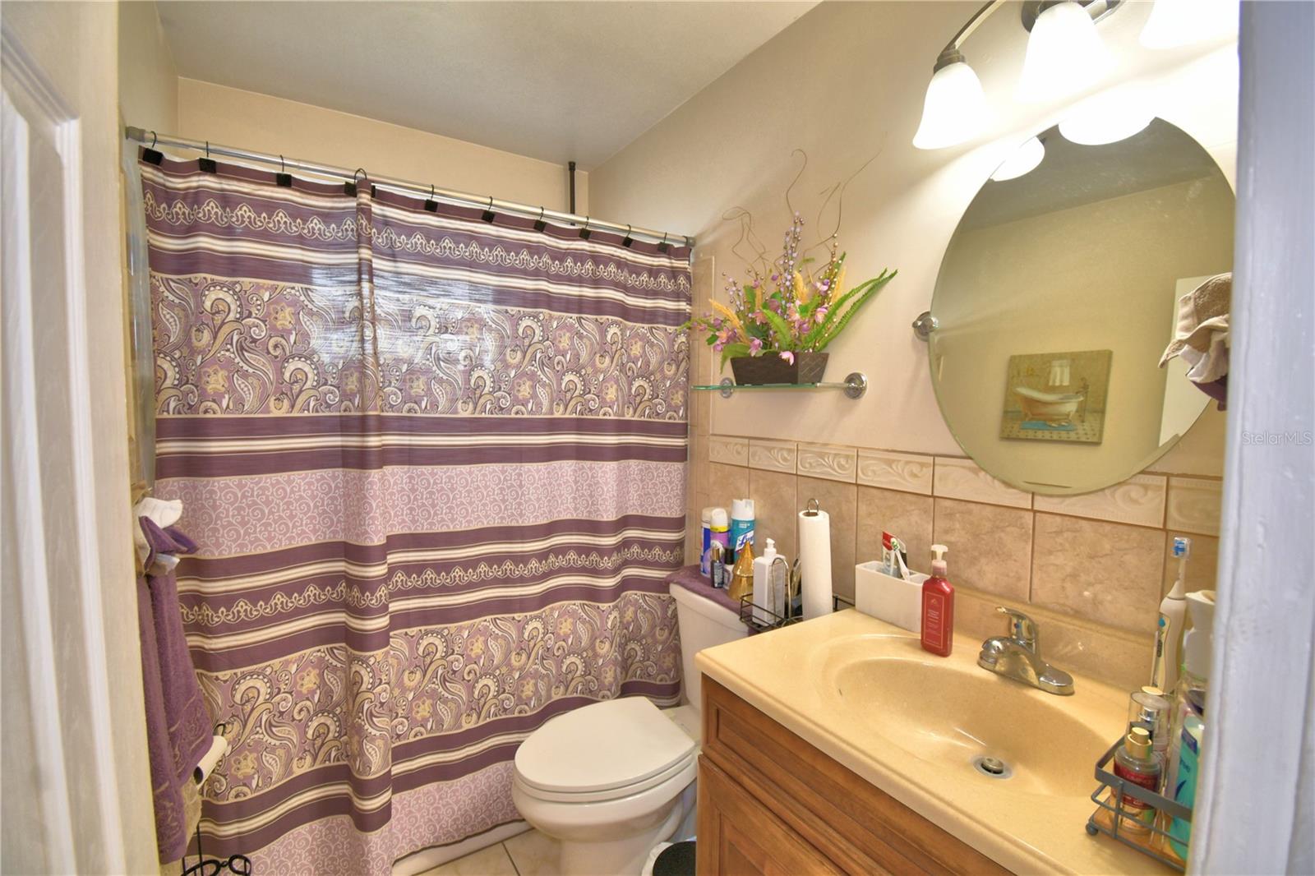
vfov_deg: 77.3
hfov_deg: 100.4
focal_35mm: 15
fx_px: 548
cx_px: 658
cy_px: 438
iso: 200
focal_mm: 10
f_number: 4.5
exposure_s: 1/40
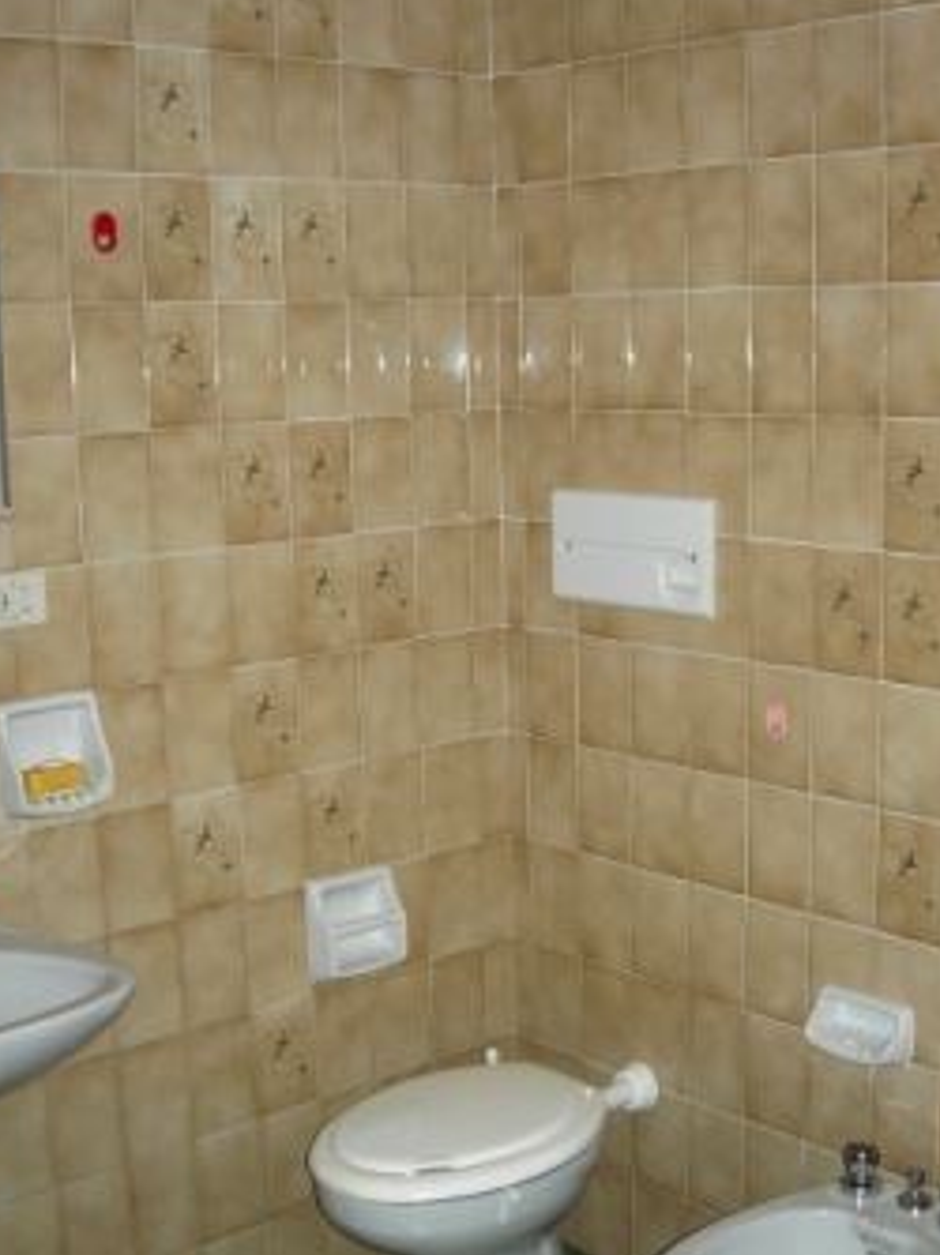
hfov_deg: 28.5
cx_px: 466
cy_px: 684
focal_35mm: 51
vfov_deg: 37.5
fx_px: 1849
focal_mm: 7.8
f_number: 2.8
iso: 64
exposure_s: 1/60.1
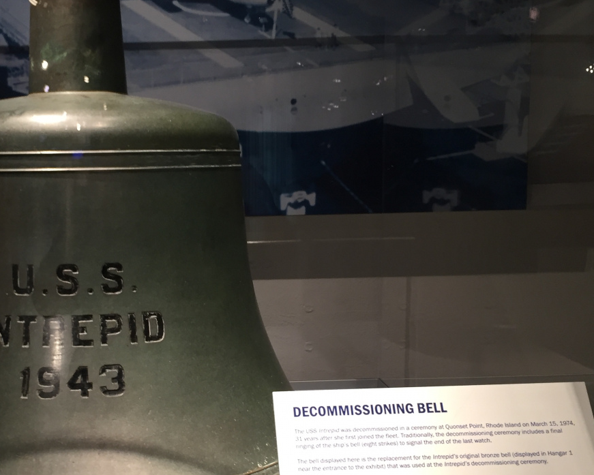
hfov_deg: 35.7
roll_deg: +0.5
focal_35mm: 52
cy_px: 301
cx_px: 201
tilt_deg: -8.1
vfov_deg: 29.0
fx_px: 914
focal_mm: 4.15
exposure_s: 1/30
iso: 64
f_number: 2.2
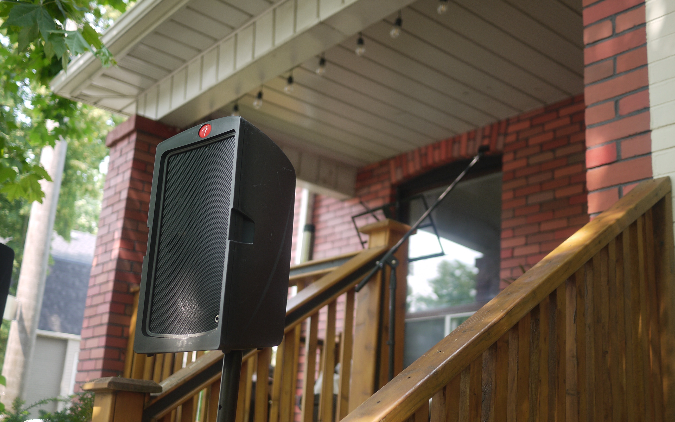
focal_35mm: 43
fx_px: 791
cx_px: 334
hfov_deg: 46.2
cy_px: 252
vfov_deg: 29.8
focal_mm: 20
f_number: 1.7
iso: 100
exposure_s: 1/320
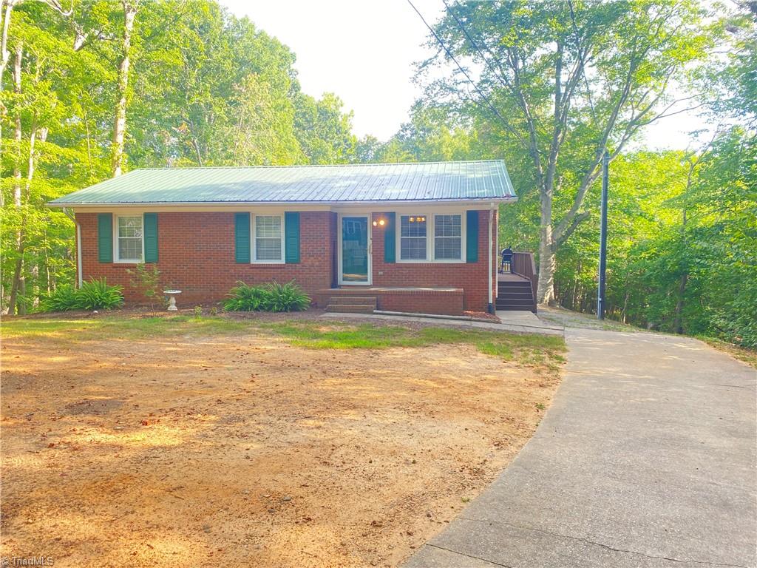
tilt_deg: -1.4
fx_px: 569
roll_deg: +0.2
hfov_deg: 67.3
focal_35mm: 26
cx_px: 378
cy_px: 284
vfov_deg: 53.1
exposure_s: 1/124
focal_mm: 4.25
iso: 32
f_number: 1.8
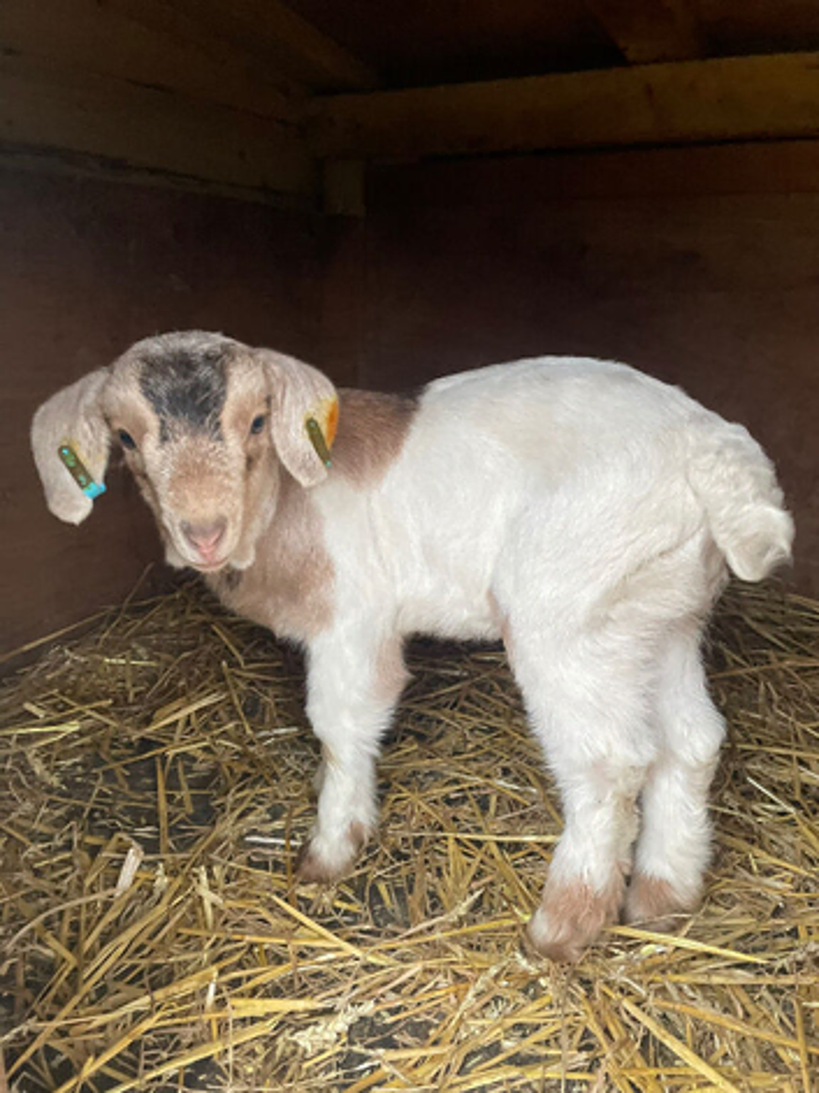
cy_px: 546
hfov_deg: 53.0
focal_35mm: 26
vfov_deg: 67.3
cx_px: 410
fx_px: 821
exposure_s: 1/60
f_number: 1.6
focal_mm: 4.2
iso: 400
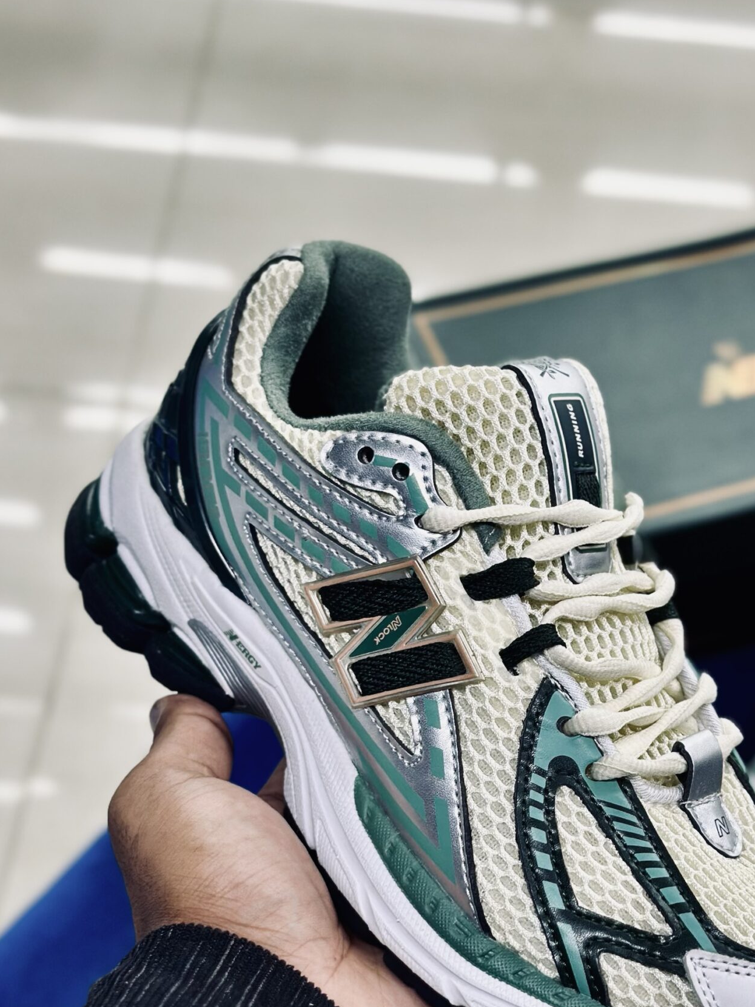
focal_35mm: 74
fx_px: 2153
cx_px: 552
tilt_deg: -52.1
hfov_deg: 19.8
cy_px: 674
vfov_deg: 26.2
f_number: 1.78
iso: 64
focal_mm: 6.86
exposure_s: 1/100
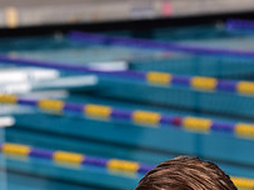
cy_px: 359
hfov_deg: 4.5
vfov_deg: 3.4
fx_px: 3227
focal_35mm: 440
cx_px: 175
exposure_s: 1/250
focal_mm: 160
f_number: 9
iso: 80
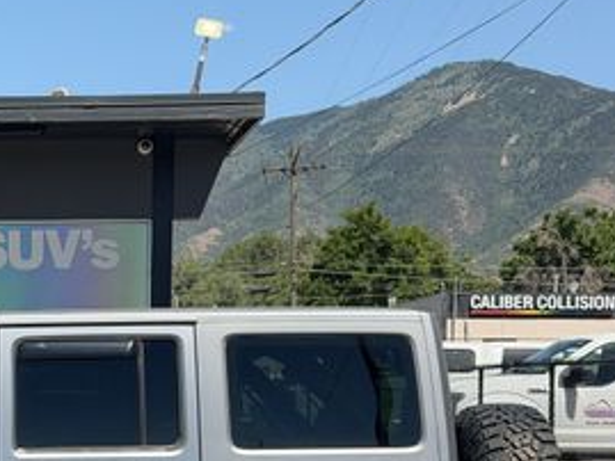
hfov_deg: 16.7
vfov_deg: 12.8
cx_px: -85
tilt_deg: -1.6
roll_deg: -0.7
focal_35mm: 114
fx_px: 2026
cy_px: 482
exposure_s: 1/2033
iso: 80
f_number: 1.78
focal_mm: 6.76
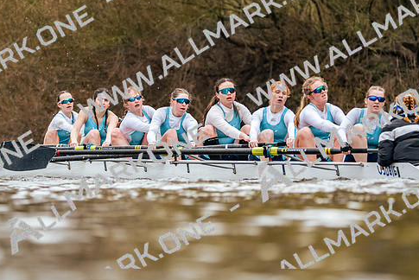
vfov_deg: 2.9
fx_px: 5485
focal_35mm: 471
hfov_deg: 4.4
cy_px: 121
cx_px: 184
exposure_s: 1/2000
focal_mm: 394
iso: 2000
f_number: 6.3
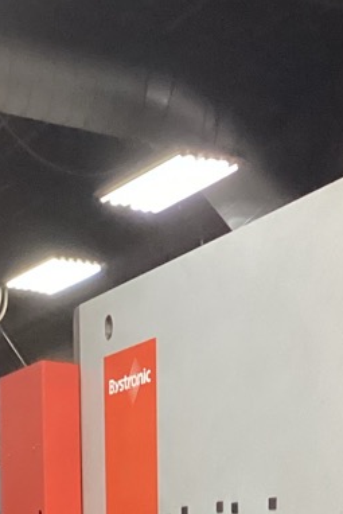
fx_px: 1542
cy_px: 838
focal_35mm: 108
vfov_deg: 16.6
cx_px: 482
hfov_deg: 12.2
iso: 250
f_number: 2.4
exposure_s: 1/60
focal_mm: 3.3
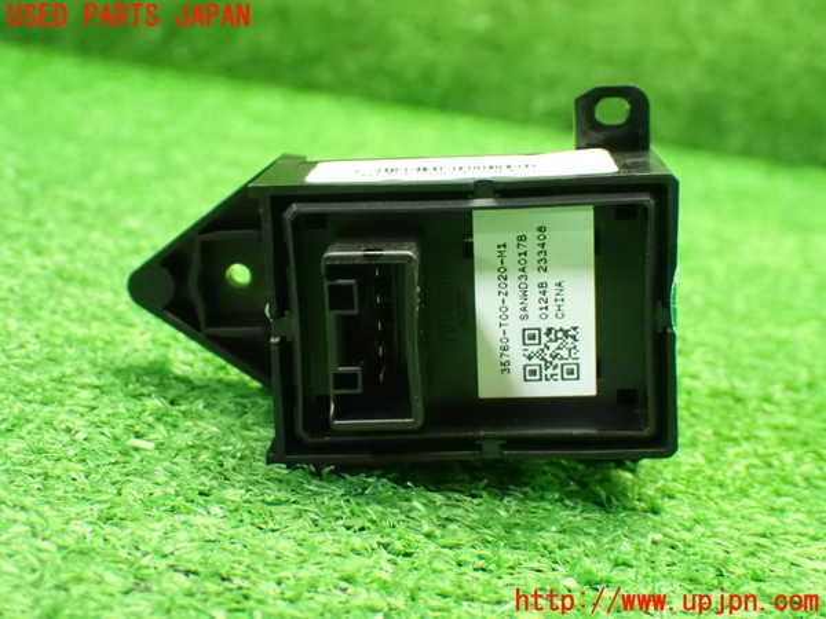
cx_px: 413
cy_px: 310
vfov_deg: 25.2
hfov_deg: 33.2
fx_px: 1384
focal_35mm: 58
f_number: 3.5
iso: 1600
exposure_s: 1/50
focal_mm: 10.35
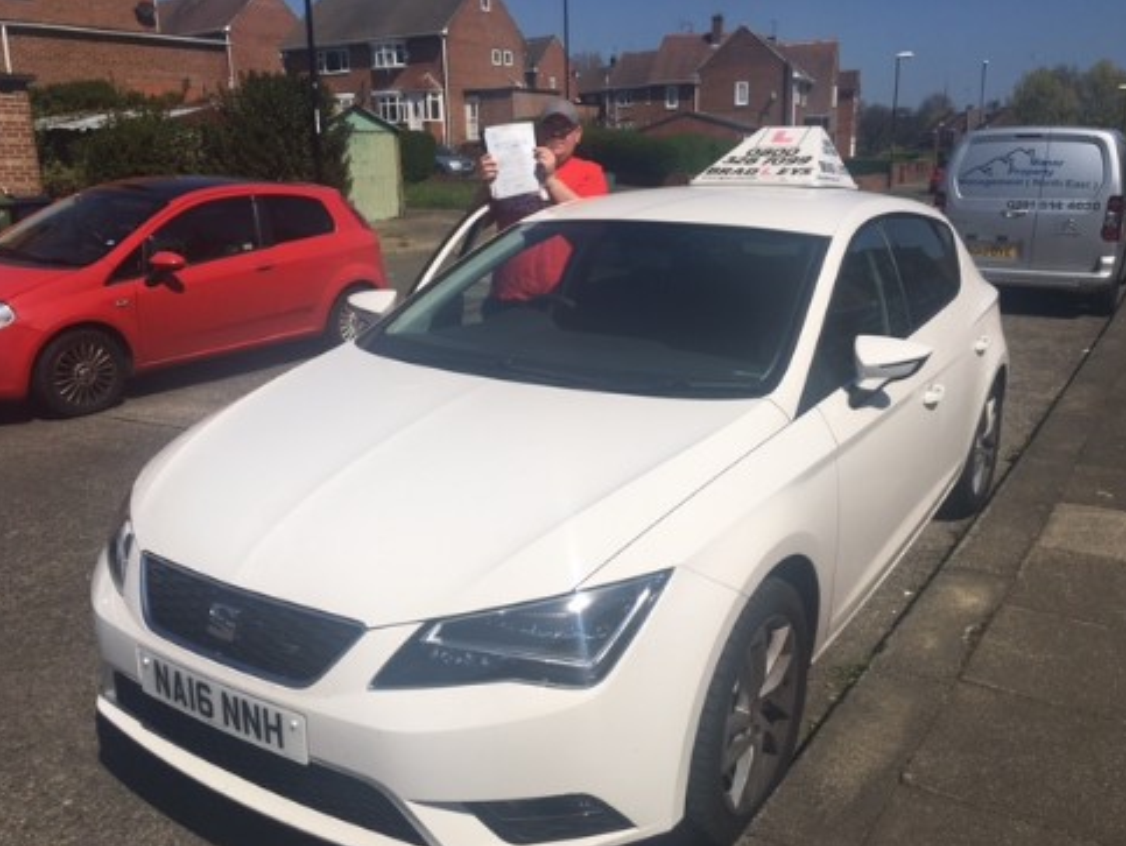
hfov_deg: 59.9
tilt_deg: -14.6
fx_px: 977
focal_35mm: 30
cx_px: 569
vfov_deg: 46.8
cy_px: 432
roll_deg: +0.5
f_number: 2.2
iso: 25
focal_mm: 4.15
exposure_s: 1/4274
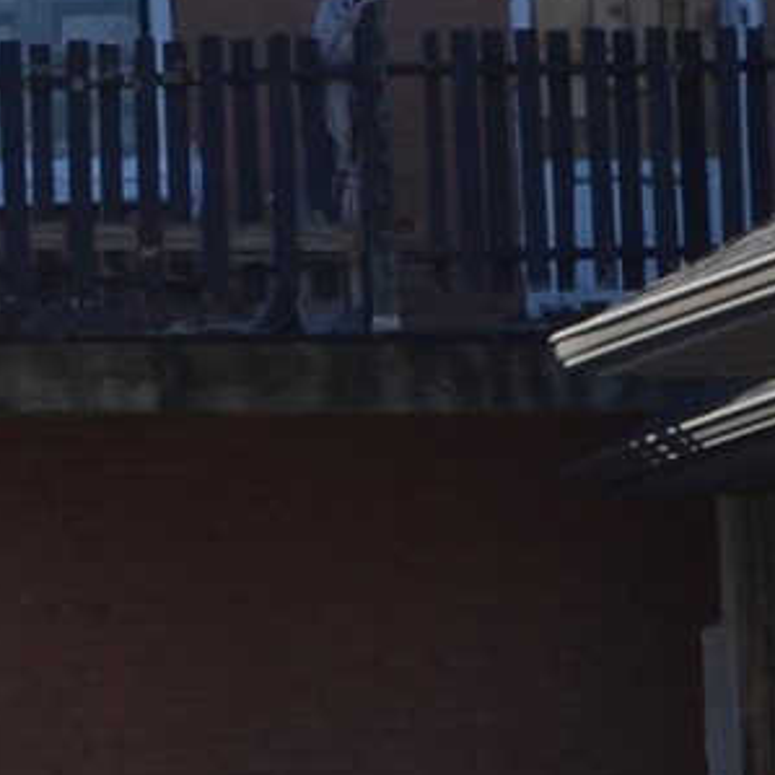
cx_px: 1845
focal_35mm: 343
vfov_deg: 5.1
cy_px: 148
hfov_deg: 5.0
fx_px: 8695
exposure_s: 1/200
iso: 100
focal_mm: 35
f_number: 7.1
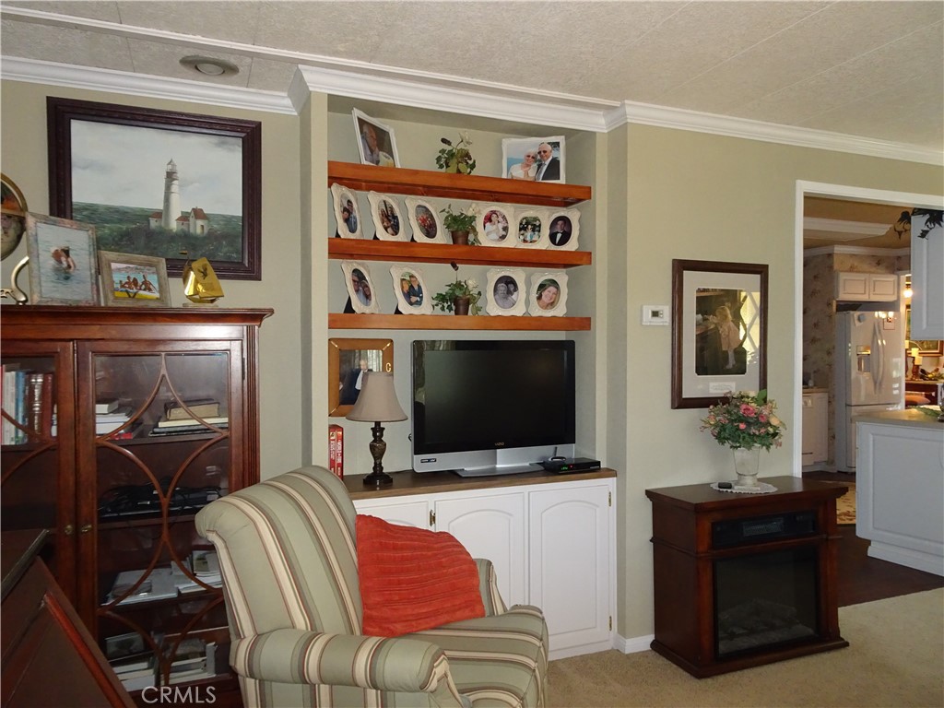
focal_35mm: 24
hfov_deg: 71.6
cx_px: 472
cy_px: 354
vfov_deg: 56.8
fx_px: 654
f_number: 3.5
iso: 500
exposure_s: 1/30
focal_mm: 4.1
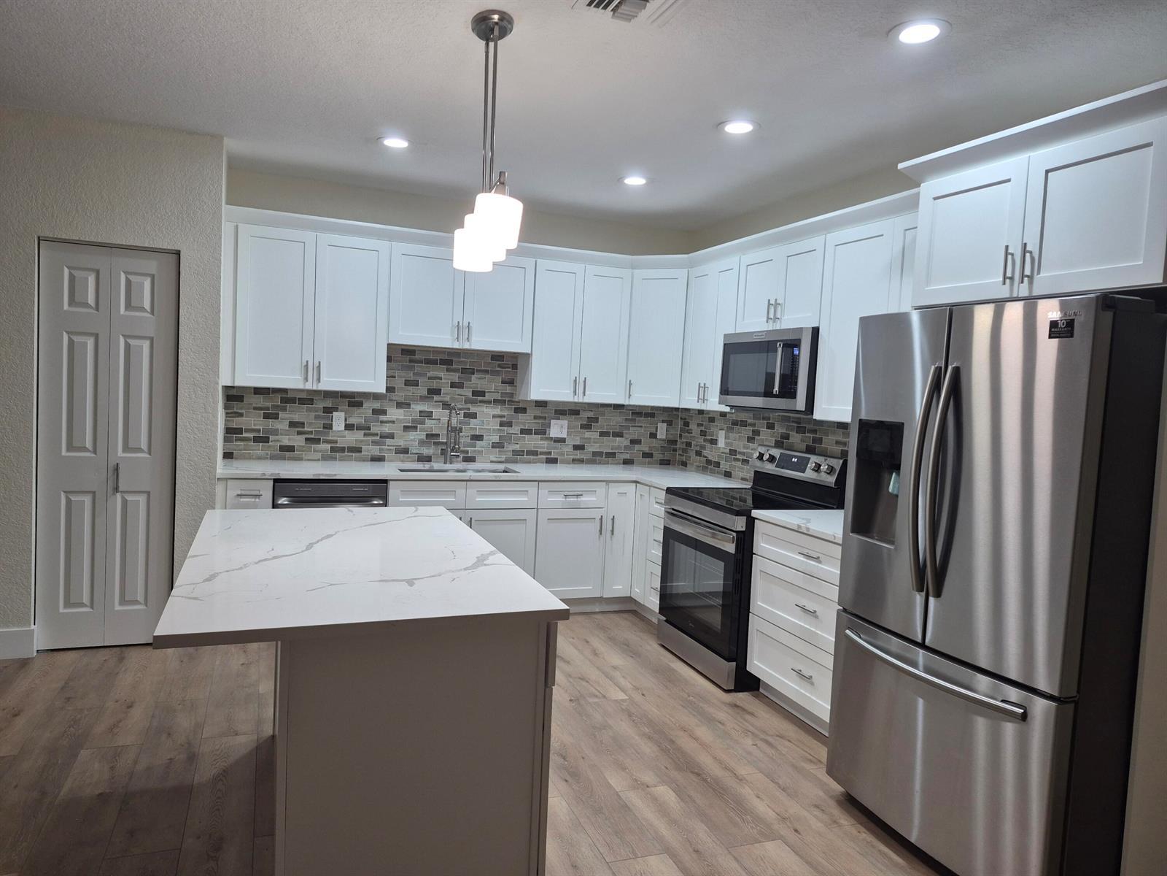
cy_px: 438
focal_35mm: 23
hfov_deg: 73.9
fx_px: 775
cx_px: 584
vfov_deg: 58.9
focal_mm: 5.4
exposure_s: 1/120
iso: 125
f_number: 1.8
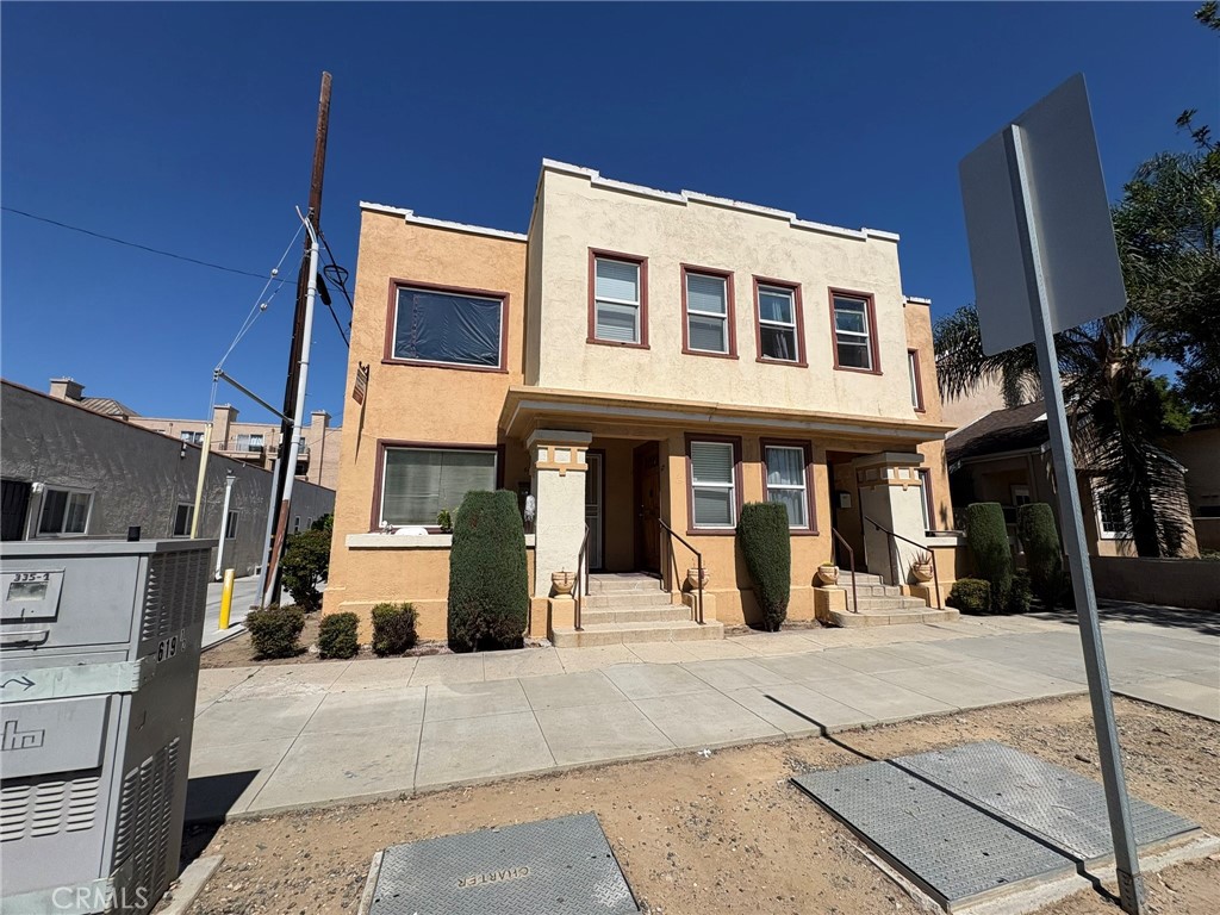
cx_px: 610
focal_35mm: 14
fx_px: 493
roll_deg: +0.3
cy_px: 458
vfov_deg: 85.7
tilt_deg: +9.2
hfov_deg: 102.1
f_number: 2.2
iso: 50
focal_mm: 2.22
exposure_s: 1/4367
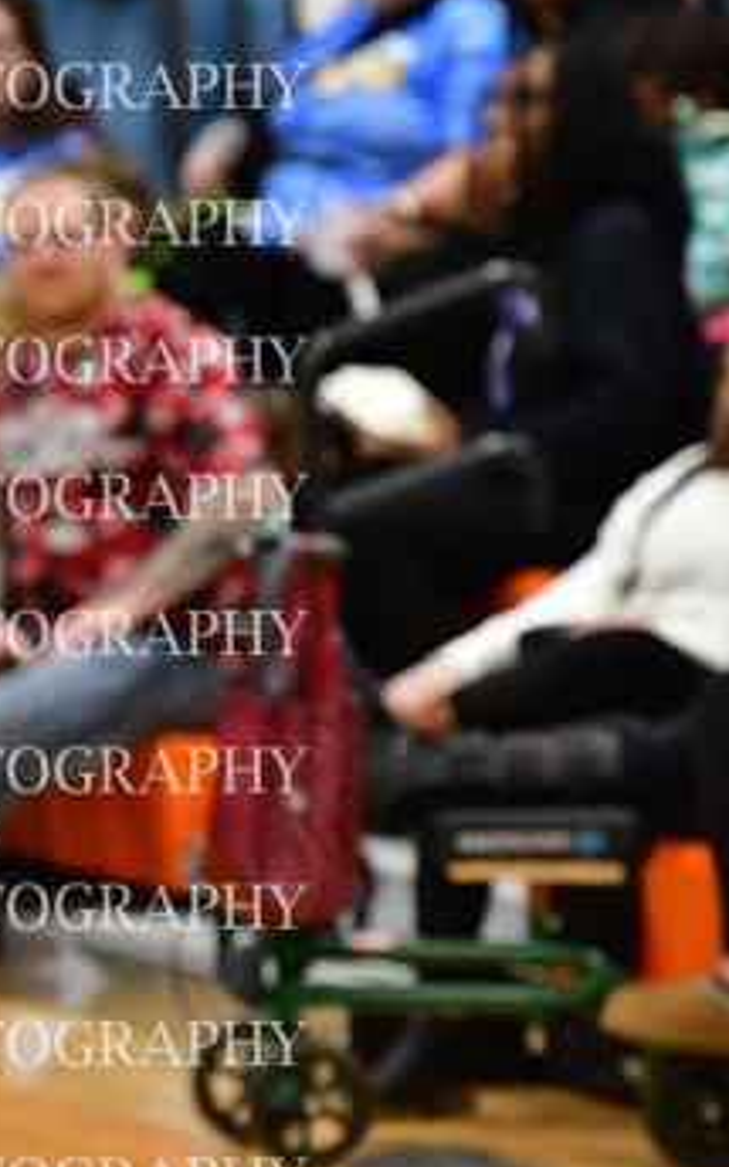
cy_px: 565
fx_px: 16371
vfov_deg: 4.1
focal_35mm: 515
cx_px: -183
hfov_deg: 2.5
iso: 4000
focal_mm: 200
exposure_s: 1/500
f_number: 3.5
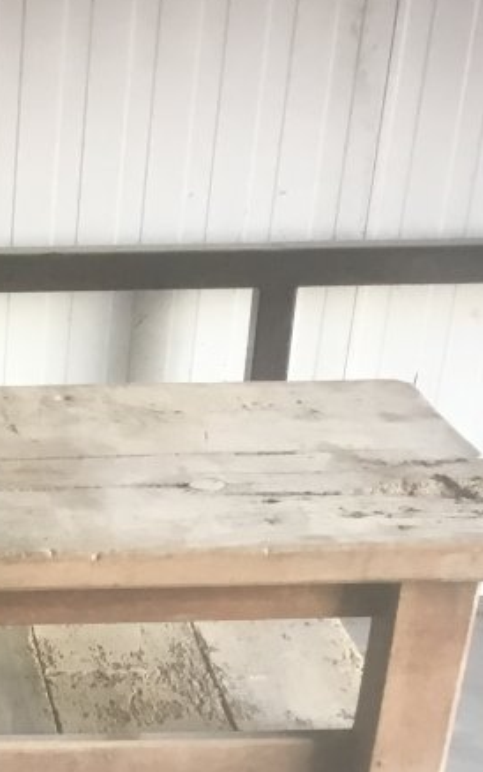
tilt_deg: -29.7
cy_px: 932
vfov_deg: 21.4
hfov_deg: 13.7
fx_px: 1894
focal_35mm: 90
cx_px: -219
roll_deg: +0.3
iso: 64
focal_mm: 3.3
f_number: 2.4
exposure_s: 1/33
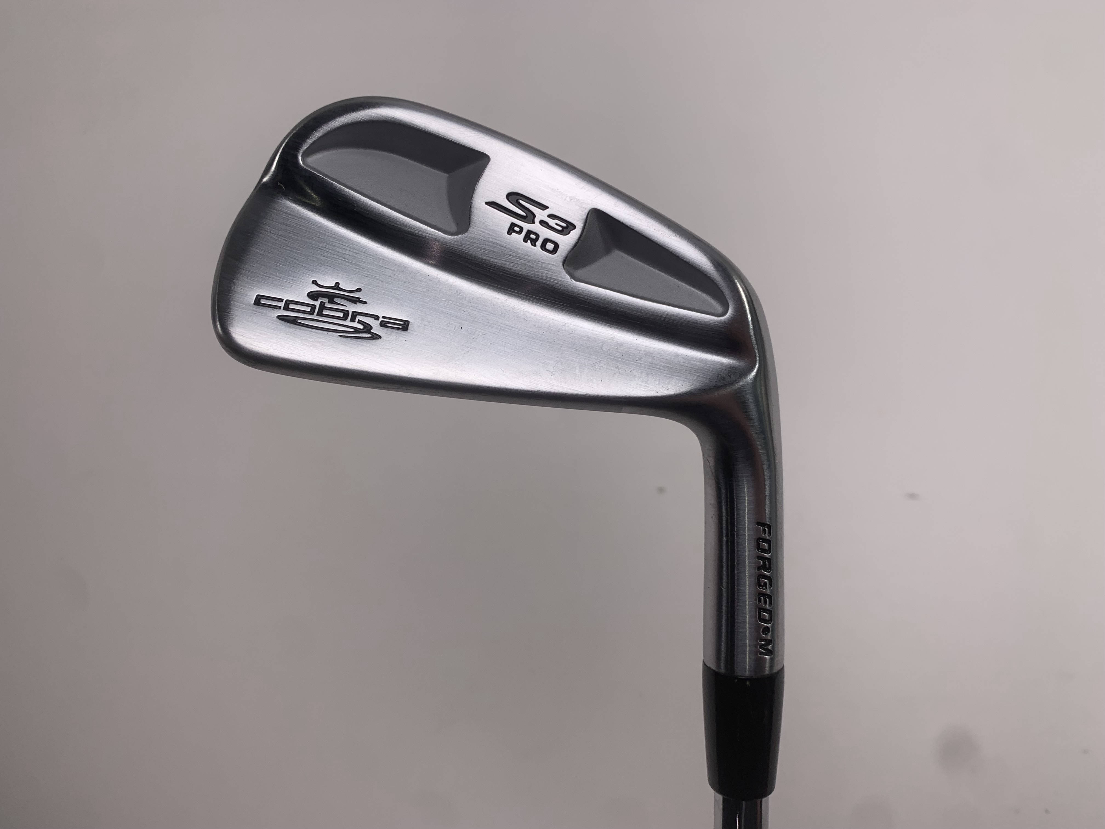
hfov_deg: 67.3
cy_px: 414
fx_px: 830
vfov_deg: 53.1
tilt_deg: -61.1
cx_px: 552
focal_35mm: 26
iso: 25
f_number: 1.8
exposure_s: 1/459
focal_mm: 4.25
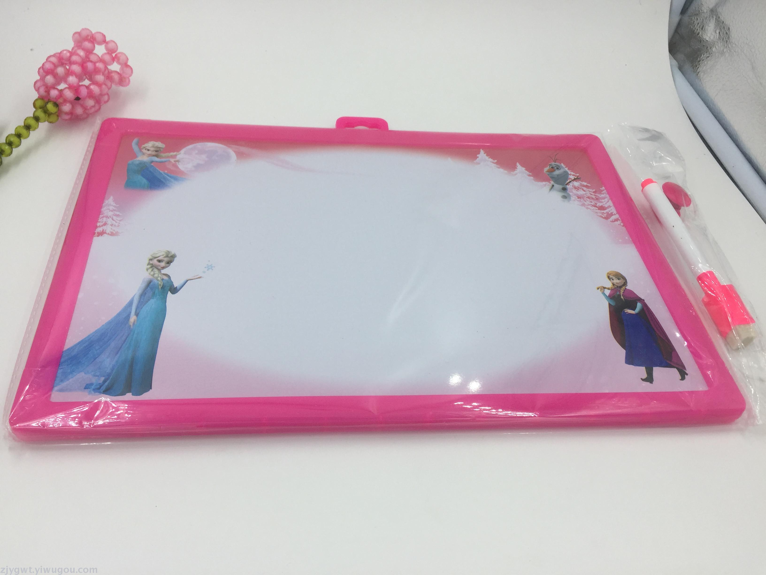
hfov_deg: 61.7
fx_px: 642
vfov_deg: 48.2
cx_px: 383
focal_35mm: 29
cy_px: 288
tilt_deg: -48.2
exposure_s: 1/527
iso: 32
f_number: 2.2
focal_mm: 4.15
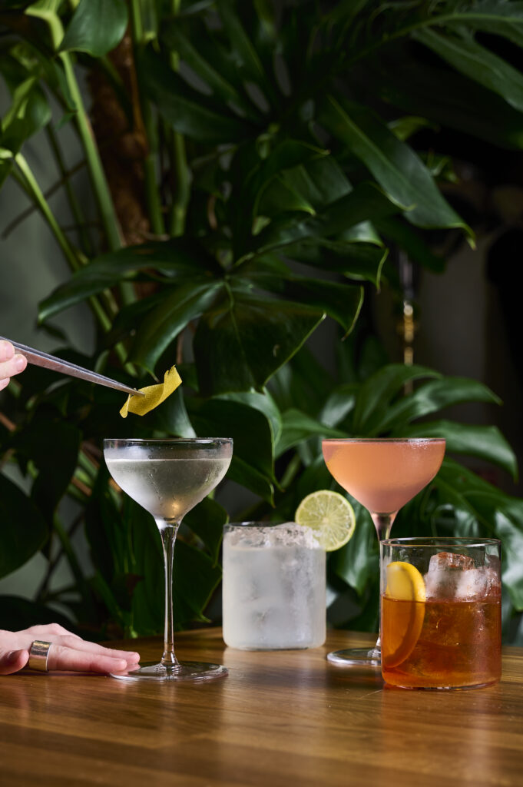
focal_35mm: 75
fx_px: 1637
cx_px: 262
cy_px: 394
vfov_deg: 27.0
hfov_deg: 18.2
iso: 63
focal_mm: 75
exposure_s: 1/160
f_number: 6.3
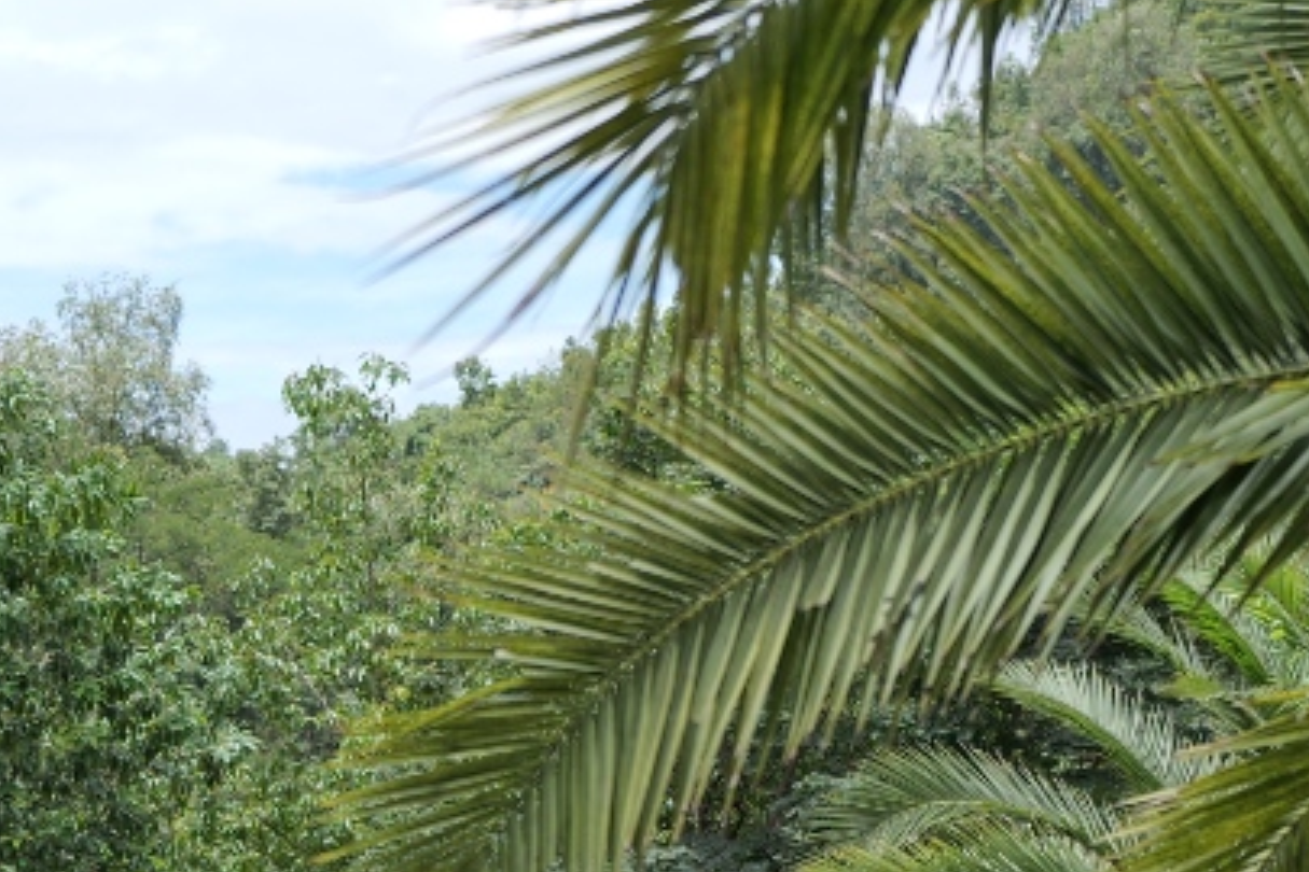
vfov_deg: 8.5
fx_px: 5745
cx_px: 297
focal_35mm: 158
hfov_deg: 13.0
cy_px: 1360
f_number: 4
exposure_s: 1/400
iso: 100
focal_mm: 40
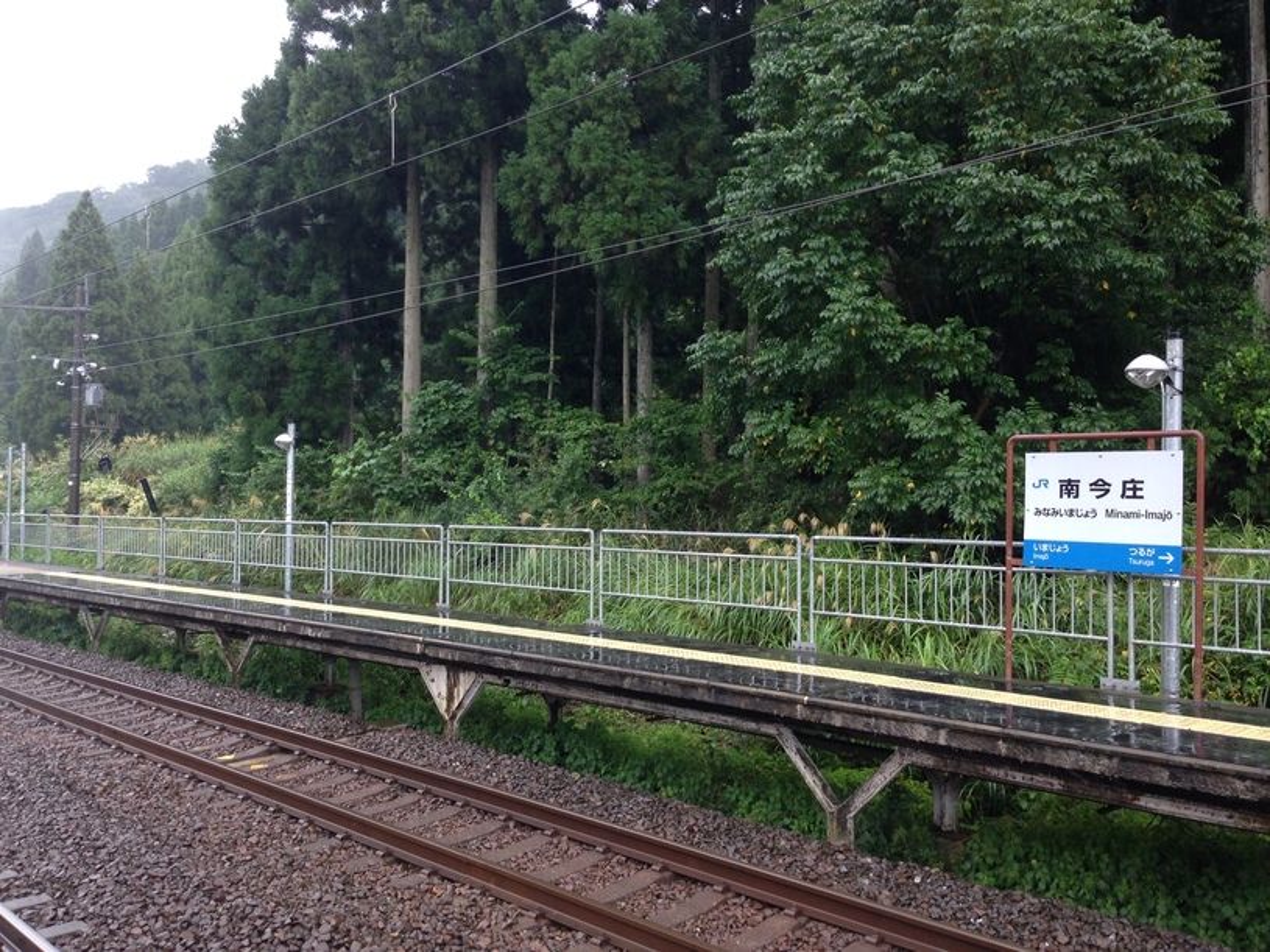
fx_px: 1211
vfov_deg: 42.9
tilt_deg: -0.3
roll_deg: -0.9
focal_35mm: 33
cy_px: 476
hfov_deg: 55.4
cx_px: 635
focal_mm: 4.12
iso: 50
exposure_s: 1/40
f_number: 2.4
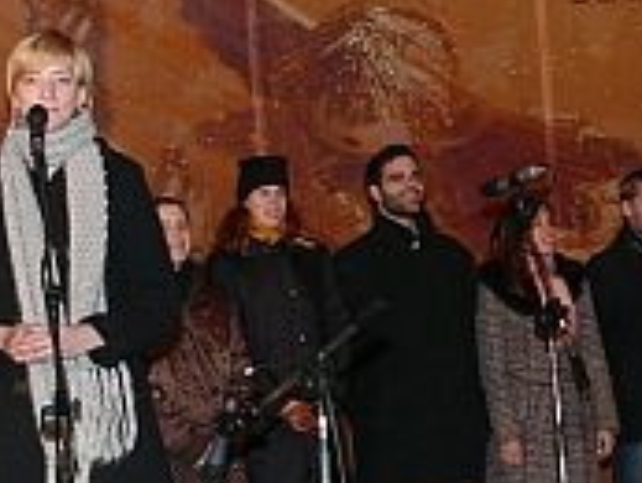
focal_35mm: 91
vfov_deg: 16.2
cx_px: 74
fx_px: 1689
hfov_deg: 21.1
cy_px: 320
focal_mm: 7.4
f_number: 4
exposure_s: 1/30
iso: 100
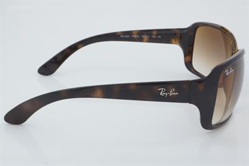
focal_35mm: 68
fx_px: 466
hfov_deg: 29.9
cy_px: 83
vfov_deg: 20.1
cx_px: 124
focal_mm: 45
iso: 100
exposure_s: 1/4
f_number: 32
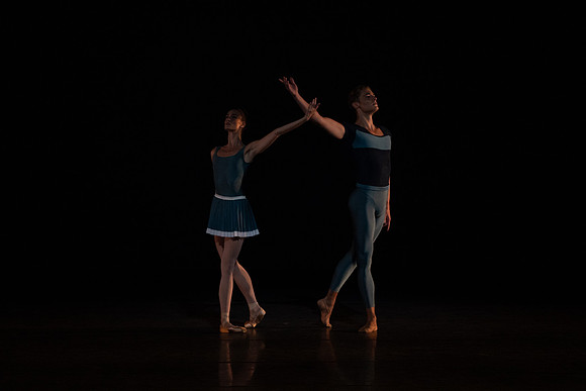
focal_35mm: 321
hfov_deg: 6.4
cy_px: 196
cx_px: 293
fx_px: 5226
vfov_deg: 4.3
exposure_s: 1/320
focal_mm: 321
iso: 6400
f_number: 5.6
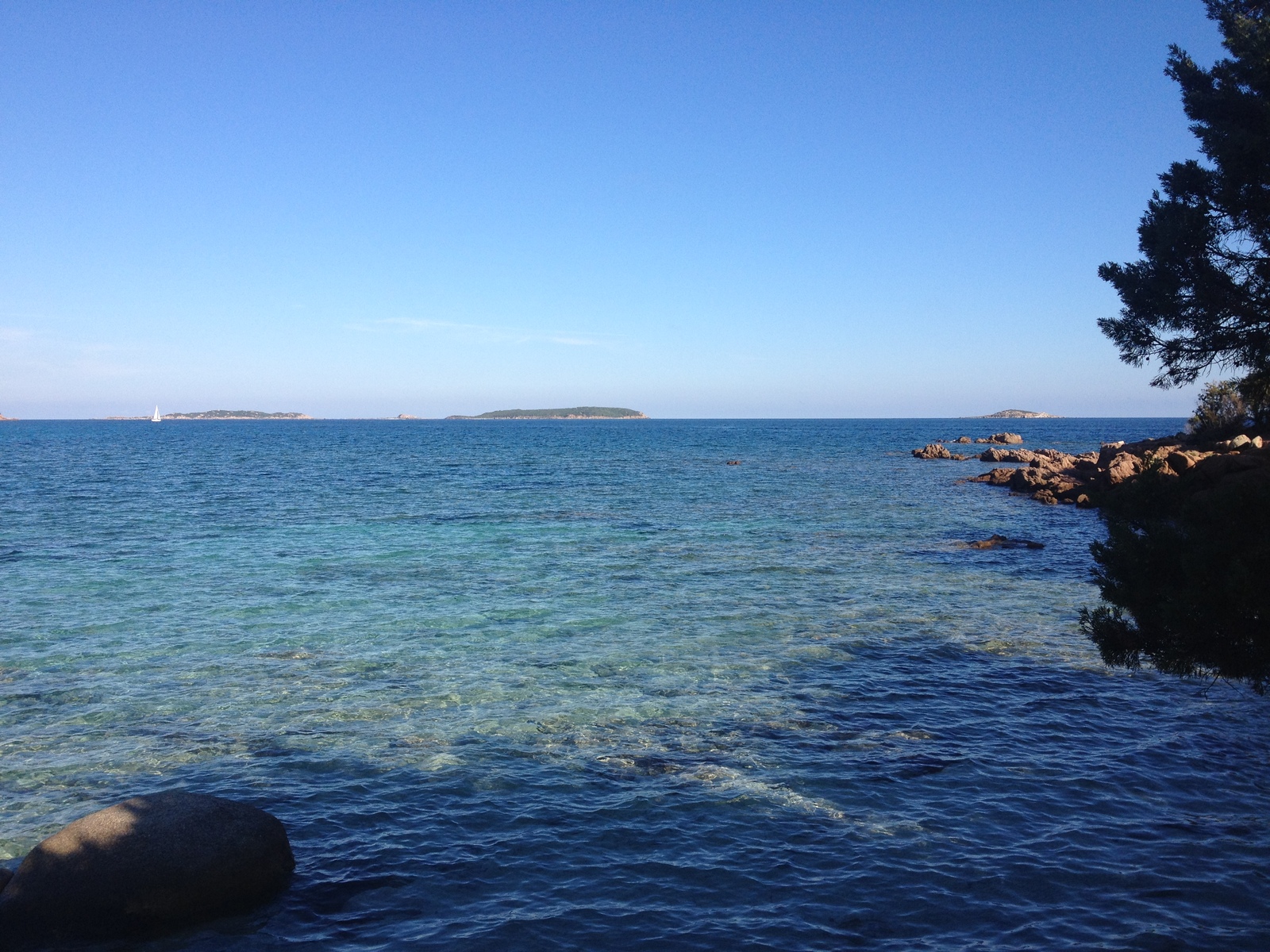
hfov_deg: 52.6
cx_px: 635
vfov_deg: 40.7
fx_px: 1284
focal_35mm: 35
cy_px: 476
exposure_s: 1/1493
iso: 64
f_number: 2.4
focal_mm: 4.28
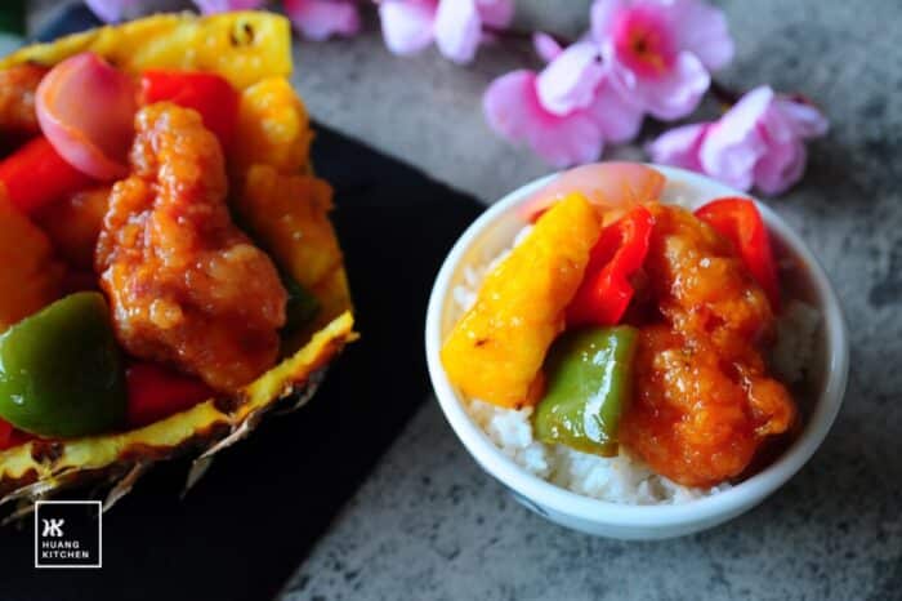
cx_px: 451
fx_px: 1503
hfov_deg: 33.4
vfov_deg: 22.6
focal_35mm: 60
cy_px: 300
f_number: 4.8
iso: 160
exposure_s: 1/30
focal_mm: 40
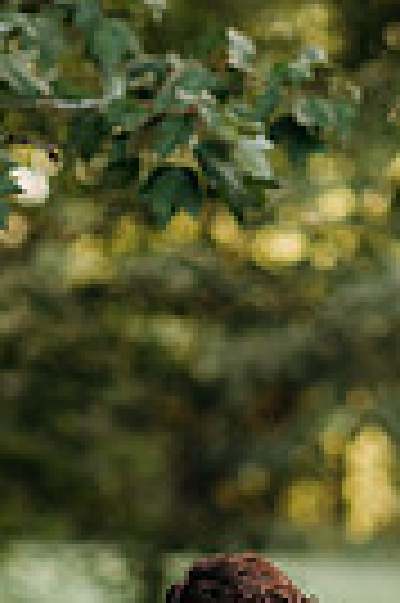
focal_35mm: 285
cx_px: 301
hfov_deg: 4.8
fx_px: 4762
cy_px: 850
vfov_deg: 7.1
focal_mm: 85
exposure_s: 1/200
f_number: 2.2
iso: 125
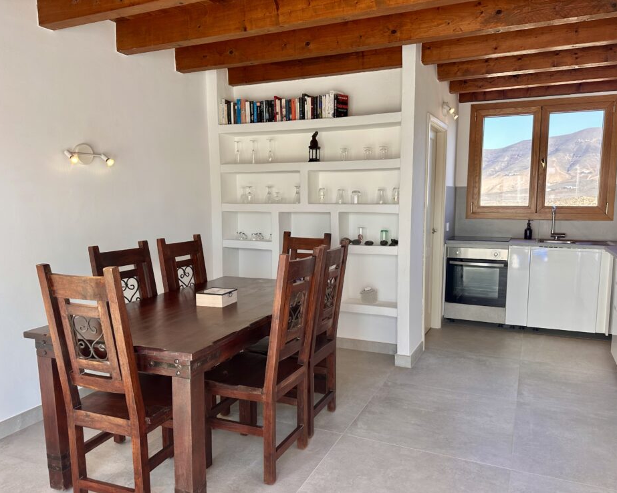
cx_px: 325
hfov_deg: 66.0
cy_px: 255
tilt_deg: -6.0
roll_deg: +0.4
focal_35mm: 26
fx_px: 475
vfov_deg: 54.9
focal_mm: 6.86
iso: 80
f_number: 1.78
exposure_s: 1/202
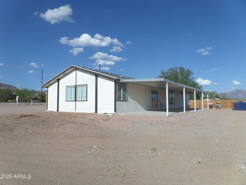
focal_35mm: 23
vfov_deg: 58.9
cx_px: 123
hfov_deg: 73.9
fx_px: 163
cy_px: 92
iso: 100
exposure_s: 1/1000
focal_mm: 4.1
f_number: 4.5
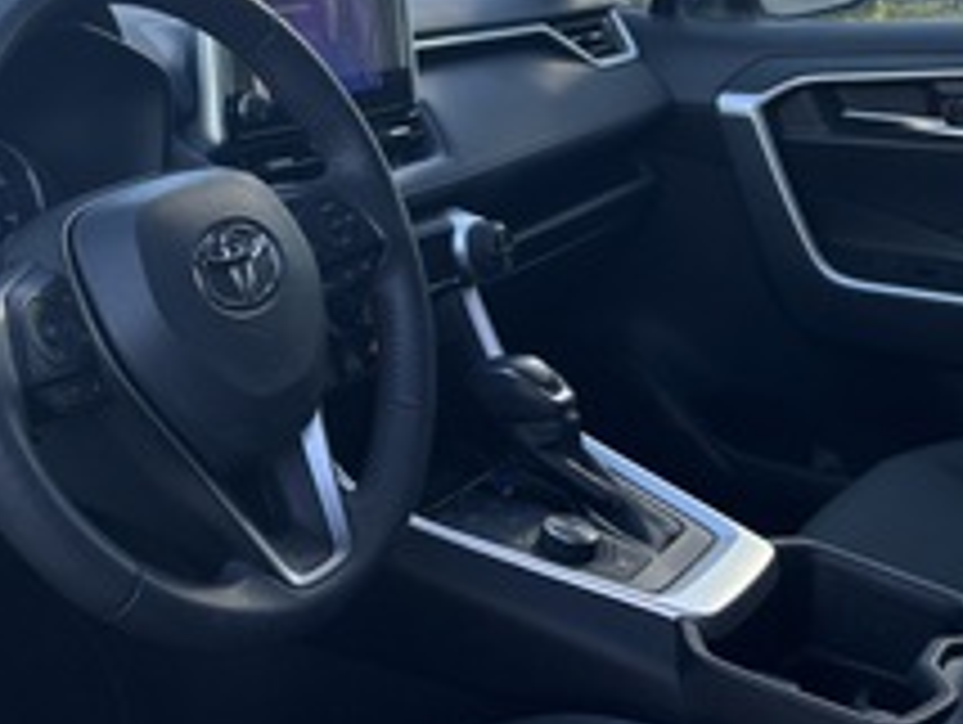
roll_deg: -2.0
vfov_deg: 27.9
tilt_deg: -8.6
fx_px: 1420
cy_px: 119
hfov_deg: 35.8
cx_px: 144
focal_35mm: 51
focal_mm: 5.96
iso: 50
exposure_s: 1/411
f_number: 1.6
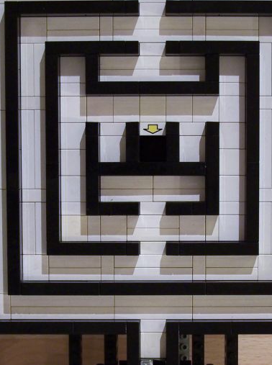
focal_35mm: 97
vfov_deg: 20.0
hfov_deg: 15.2
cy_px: 294
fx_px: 1020
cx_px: 171
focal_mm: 8
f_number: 3
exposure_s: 1/2
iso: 80
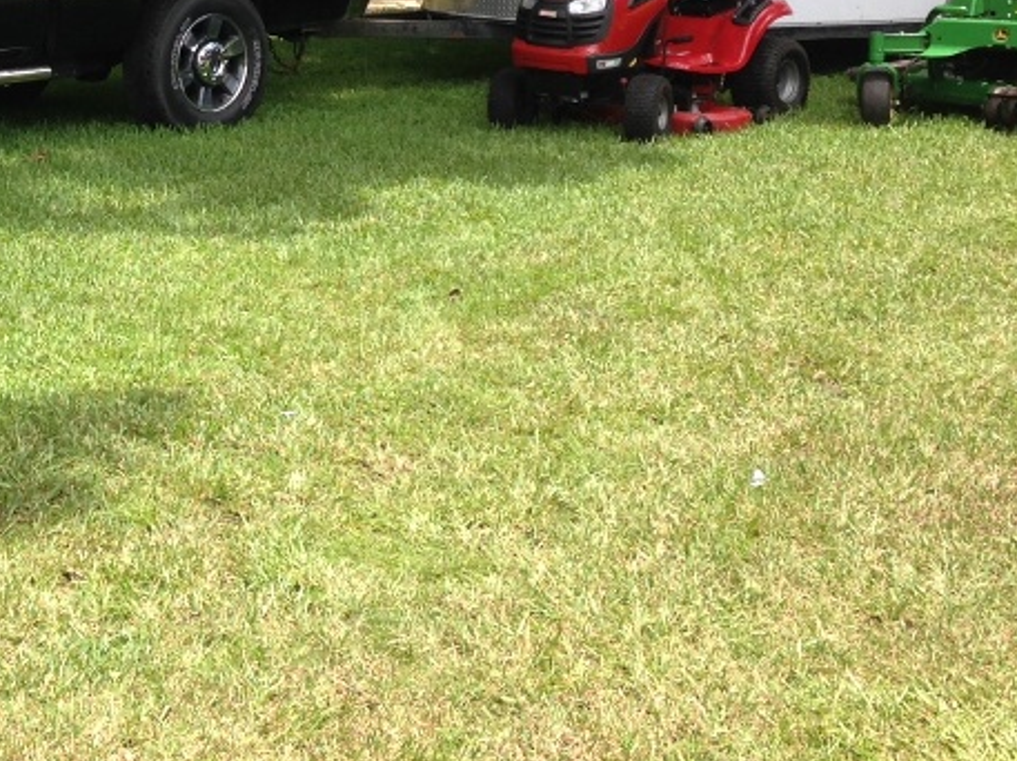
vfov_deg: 19.5
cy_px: 60
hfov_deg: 25.8
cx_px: 165
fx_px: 2172
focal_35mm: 74
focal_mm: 4.12
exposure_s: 1/379
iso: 50
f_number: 2.4
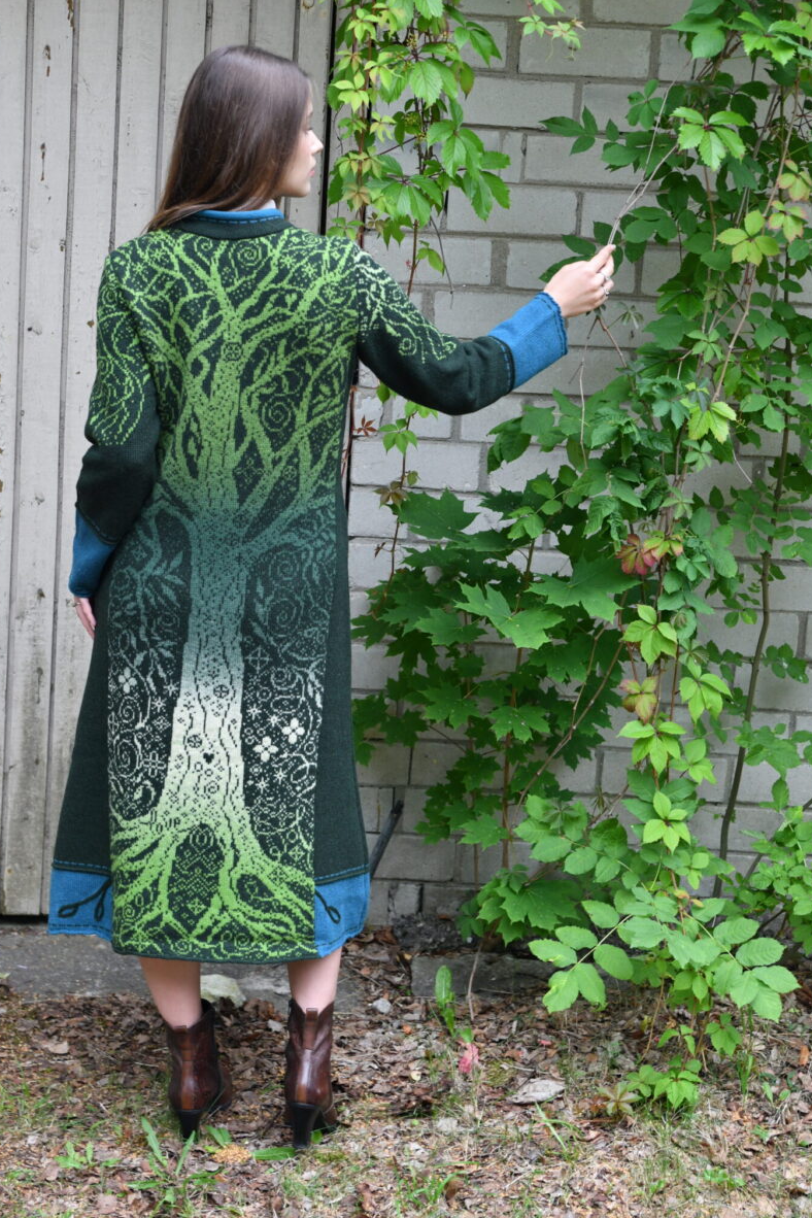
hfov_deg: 20.6
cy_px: 507
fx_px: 2233
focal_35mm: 66
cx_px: 351
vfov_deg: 30.5
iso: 800
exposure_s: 1/125
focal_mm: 52
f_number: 5.6
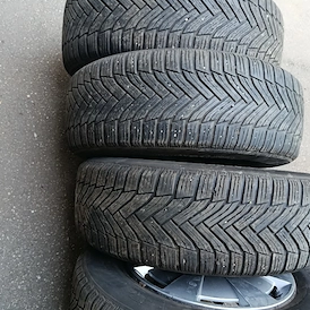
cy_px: 203
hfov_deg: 52.5
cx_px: 165
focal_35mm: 31
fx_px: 314
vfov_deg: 51.7
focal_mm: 5.24
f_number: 1.7
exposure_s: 1/33.4
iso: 1056
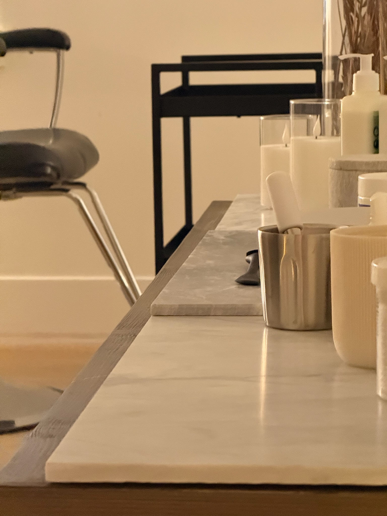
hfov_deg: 12.3
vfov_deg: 16.4
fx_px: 1789
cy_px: 258
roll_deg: +0.5
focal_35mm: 120
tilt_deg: -7.5
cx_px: 194
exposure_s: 1/30
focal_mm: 15.66
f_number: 2.8
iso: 2000
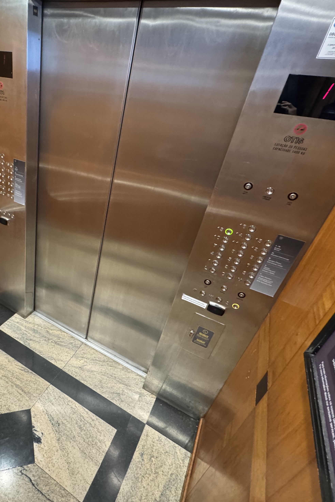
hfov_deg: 58.5
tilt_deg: -29.8
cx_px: 81
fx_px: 279
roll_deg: -7.3
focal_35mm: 20
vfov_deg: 84.0
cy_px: 246
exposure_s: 1/40
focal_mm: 2.22
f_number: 2.2
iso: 1000
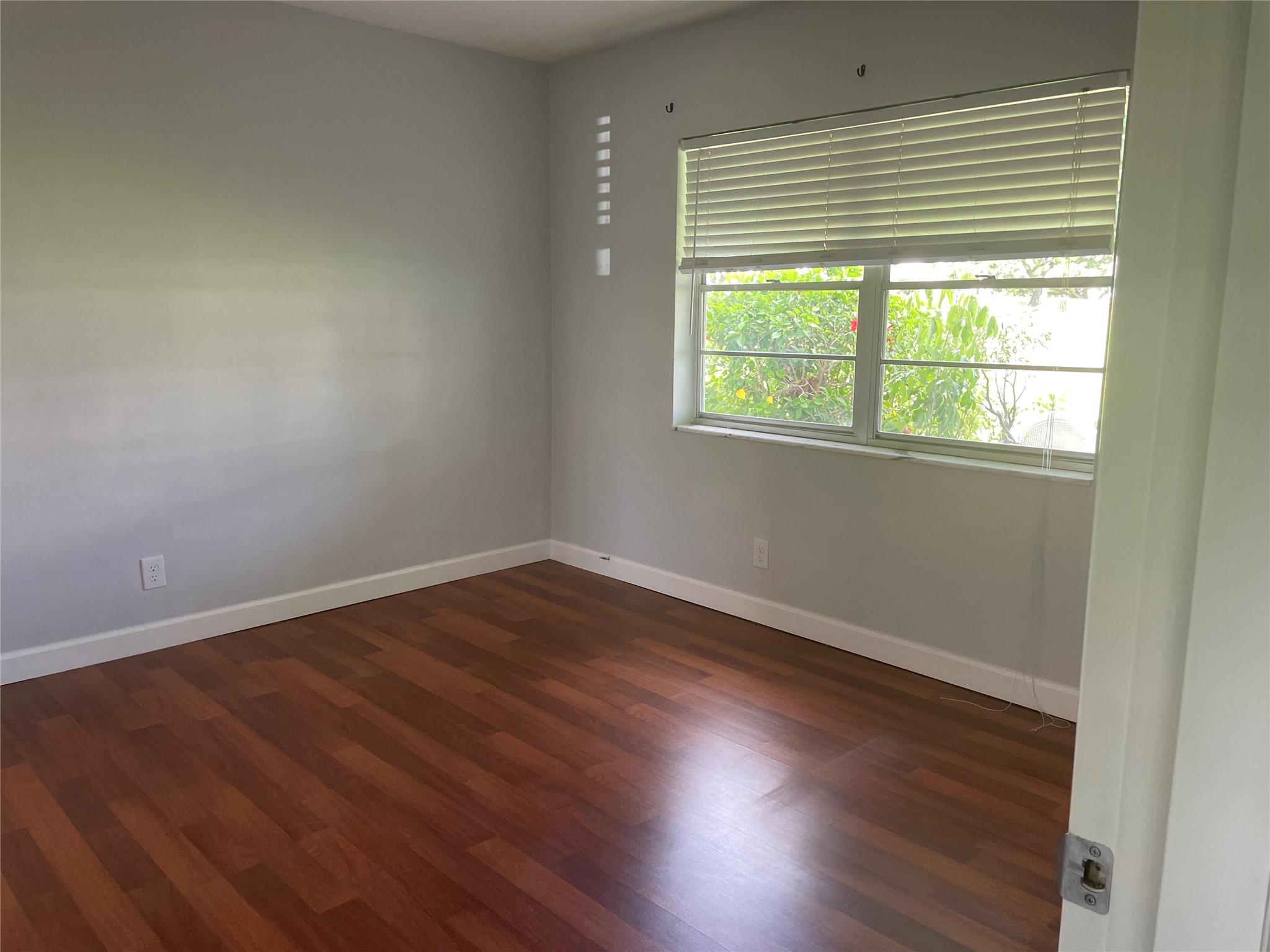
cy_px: 476
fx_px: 954
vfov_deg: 53.1
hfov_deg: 67.3
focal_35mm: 26
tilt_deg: -9.0
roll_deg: -0.6
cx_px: 635
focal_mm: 4.2
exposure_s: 1/120
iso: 125
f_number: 1.6
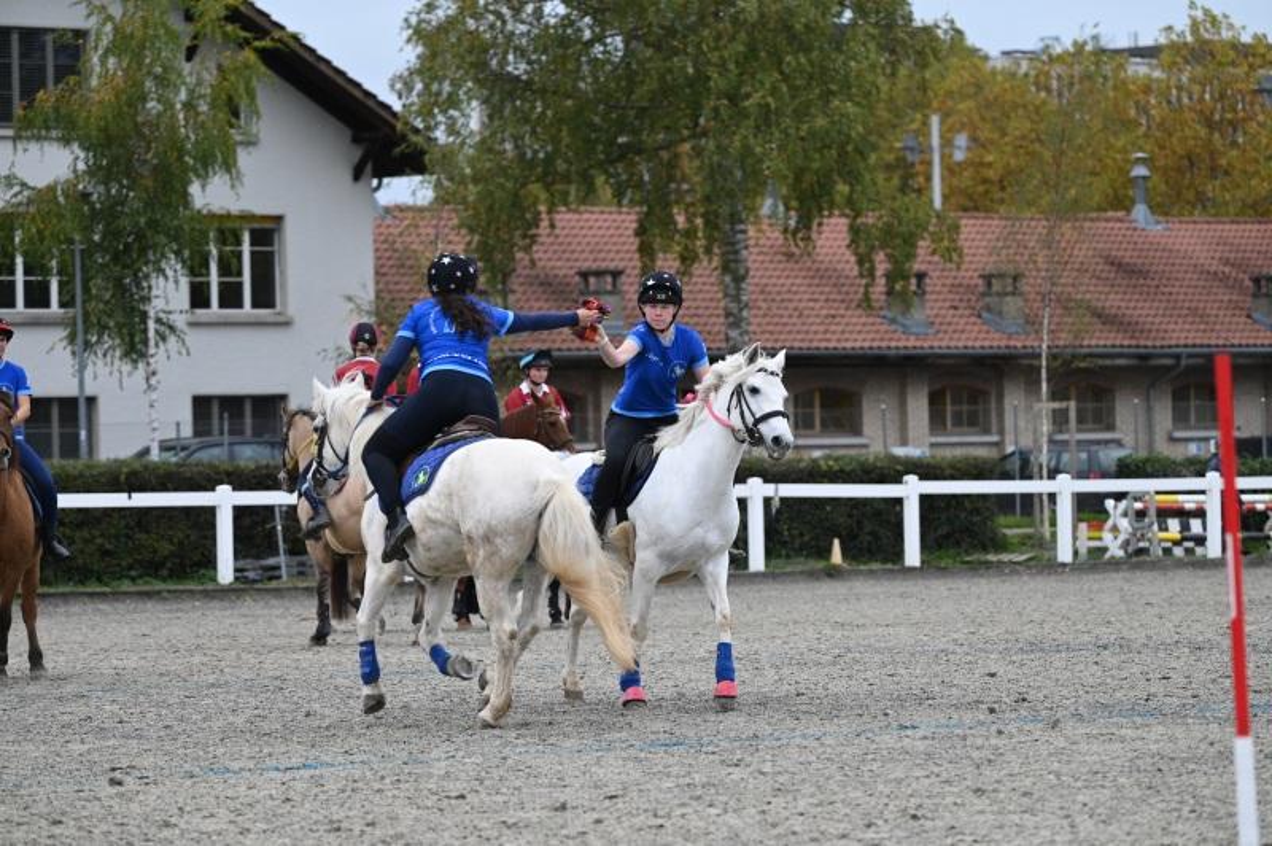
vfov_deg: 8.6
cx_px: 636
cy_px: 423
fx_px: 5649
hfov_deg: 12.8
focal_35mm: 160
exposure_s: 1/800
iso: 1250
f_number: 4.8
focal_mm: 160
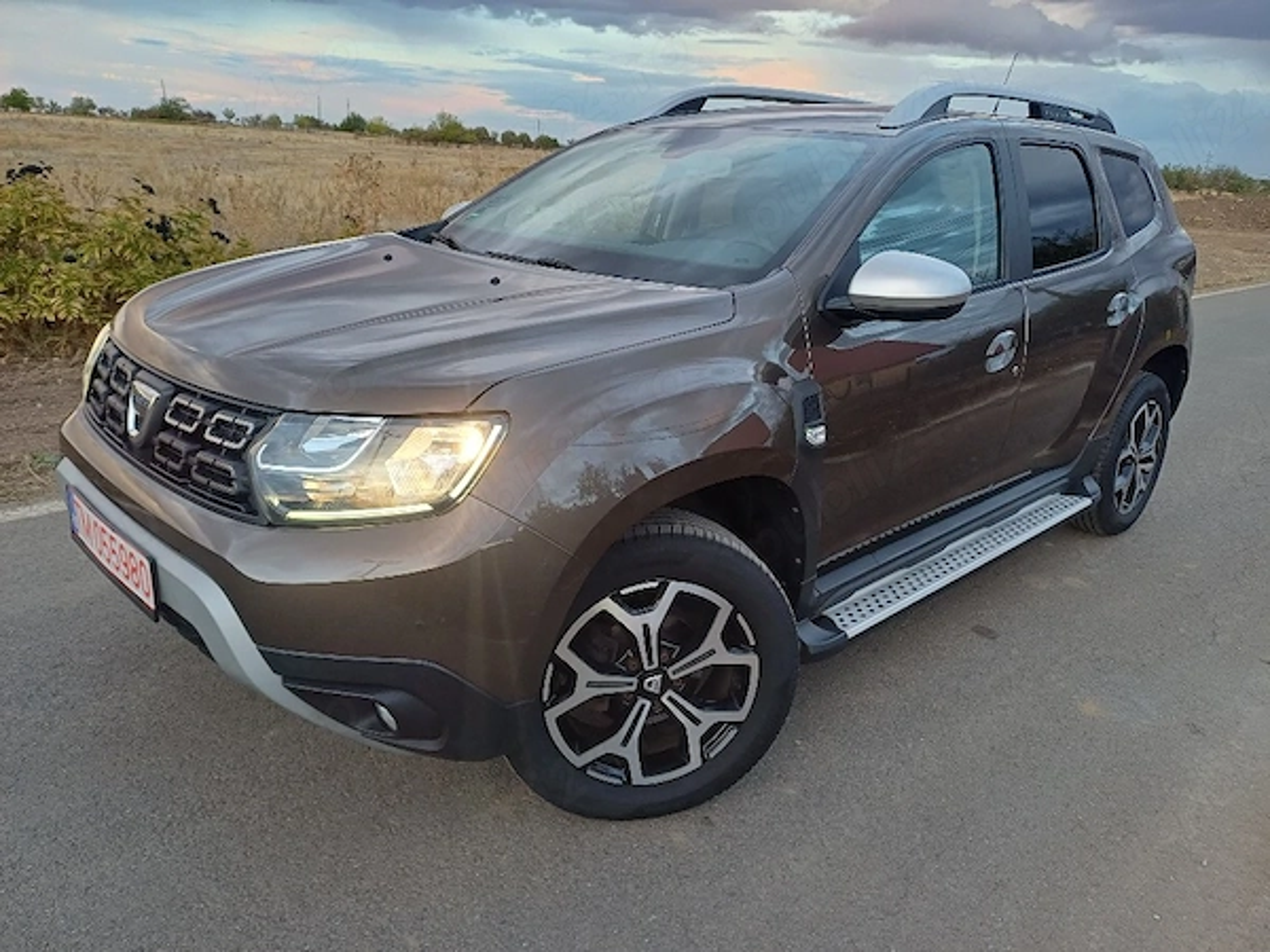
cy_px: 476
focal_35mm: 25
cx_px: 635
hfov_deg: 69.4
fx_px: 917
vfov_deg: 54.9
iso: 80
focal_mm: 4.65
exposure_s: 1/50
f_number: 1.8
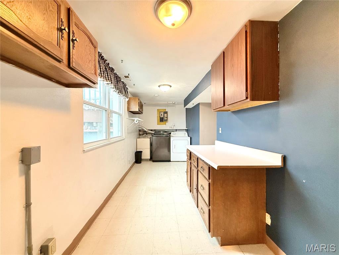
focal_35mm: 14
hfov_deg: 102.1
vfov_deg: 85.7
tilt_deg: +0.4
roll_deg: +0.2
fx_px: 137
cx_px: 170
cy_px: 128
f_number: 2.2
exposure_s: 1/120
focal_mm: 2.22
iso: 640
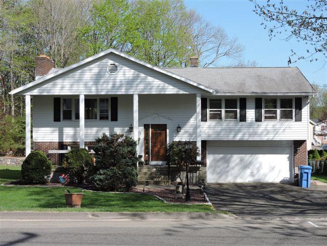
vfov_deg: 26.6
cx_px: 164
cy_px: 123
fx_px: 520
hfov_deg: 34.9
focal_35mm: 55
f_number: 4
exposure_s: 1/640
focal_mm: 9.9
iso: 100
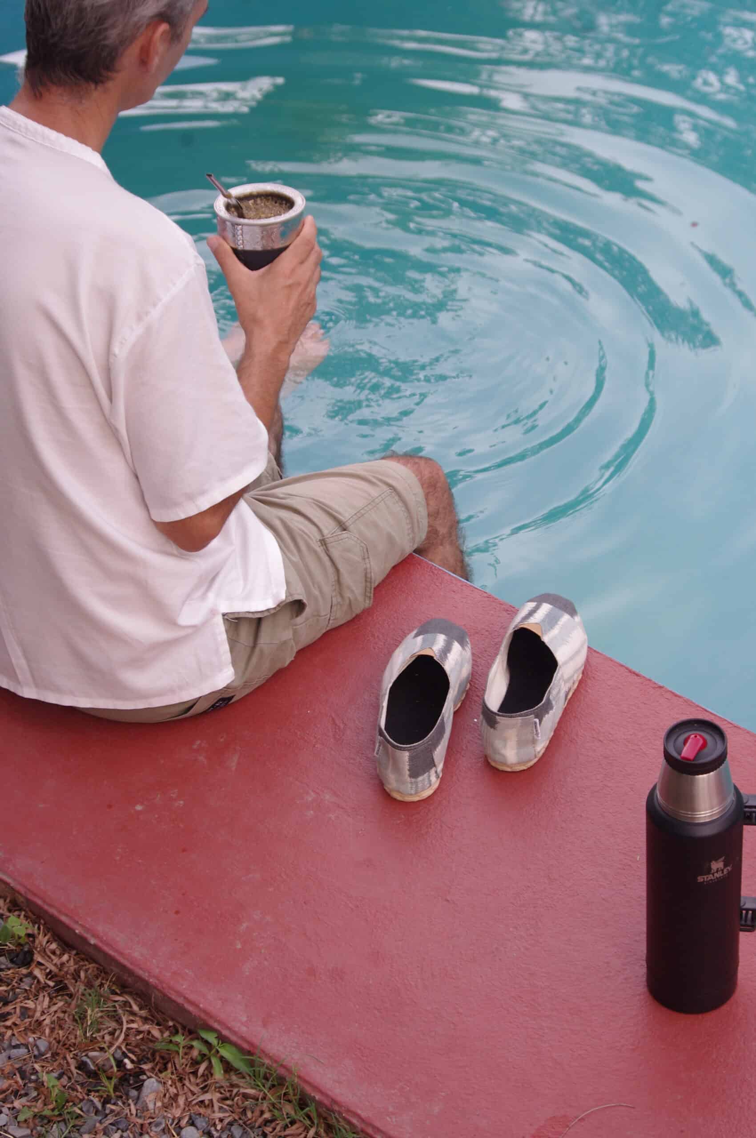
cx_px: 378
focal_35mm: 75
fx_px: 2369
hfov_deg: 18.1
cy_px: 569
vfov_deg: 27.0
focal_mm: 50
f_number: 8
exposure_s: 1/125
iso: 400
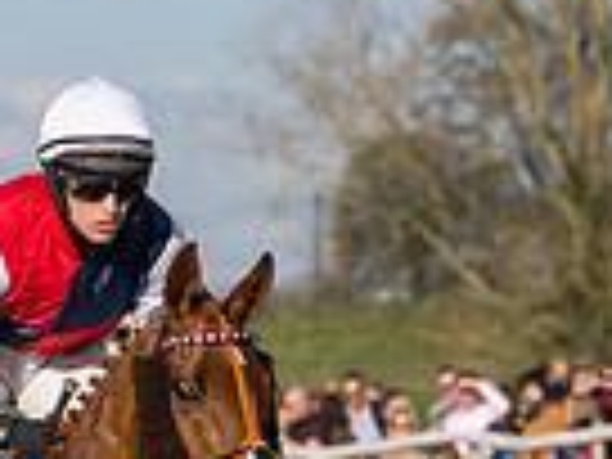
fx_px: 17202
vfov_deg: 1.5
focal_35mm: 973
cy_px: 521
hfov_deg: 2.0
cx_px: 360
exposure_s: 1/3200
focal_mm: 125
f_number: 5
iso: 400
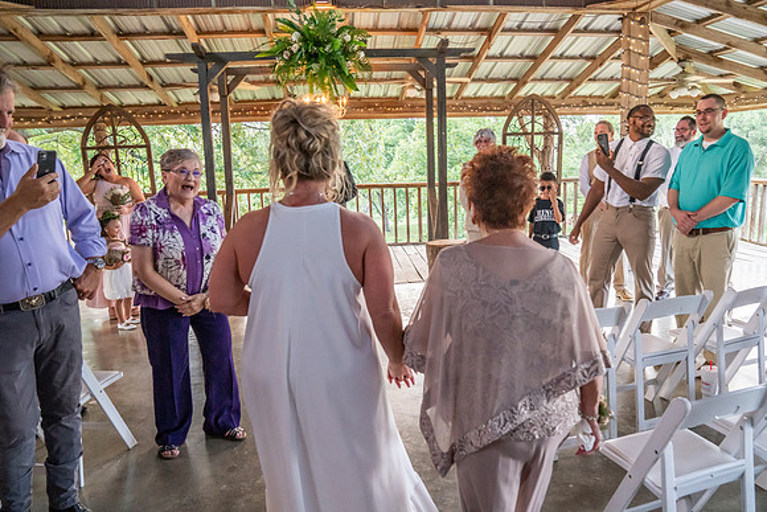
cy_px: 256
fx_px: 562
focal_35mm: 26
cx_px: 415
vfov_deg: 49.0
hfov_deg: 68.5
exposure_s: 1/160
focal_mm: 24
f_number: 4.5
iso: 5000
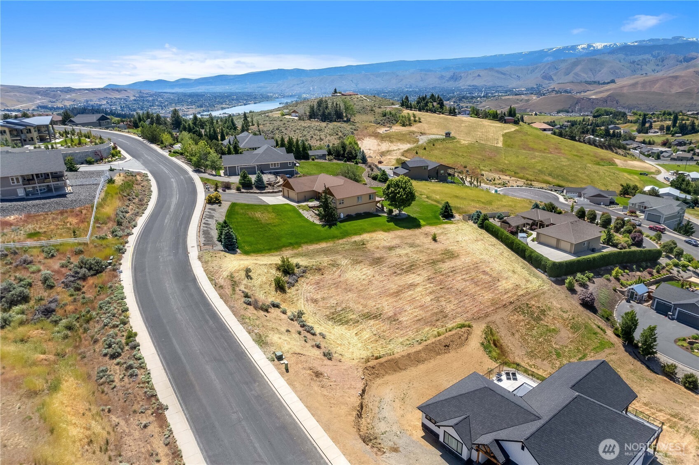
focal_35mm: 22
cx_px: 350
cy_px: 232
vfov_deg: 57.2
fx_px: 427
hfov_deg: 78.6
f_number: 2.8
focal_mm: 8.38
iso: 100
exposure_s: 1/2000
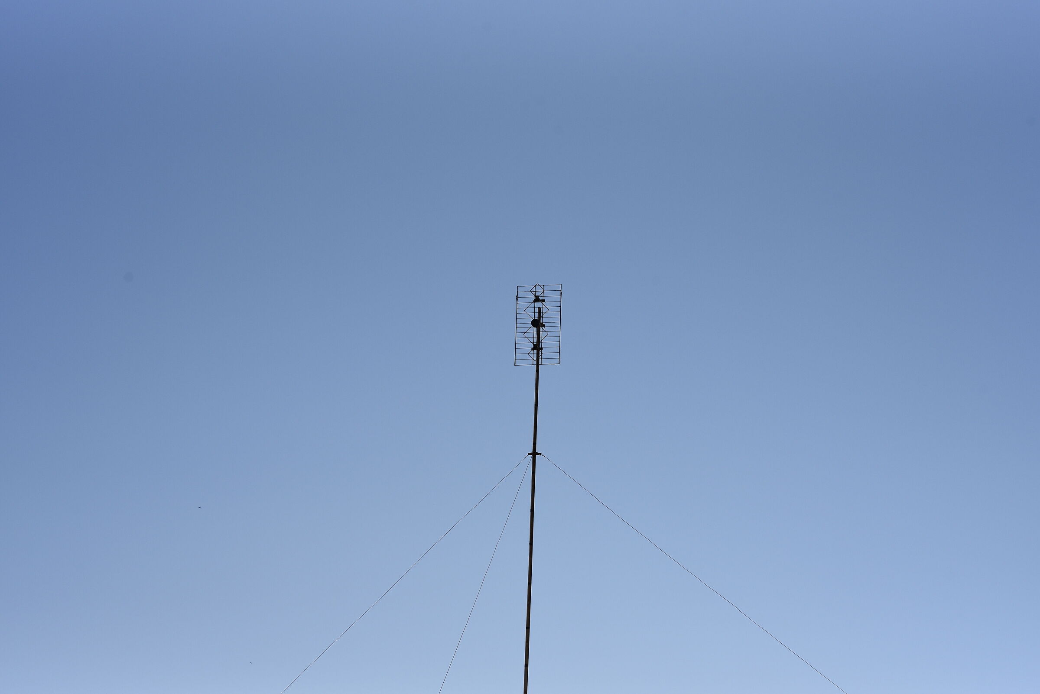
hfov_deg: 23.9
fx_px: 2456
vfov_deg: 16.1
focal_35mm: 85
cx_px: 520
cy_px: 347
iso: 500
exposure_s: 1/4000
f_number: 8
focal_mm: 85
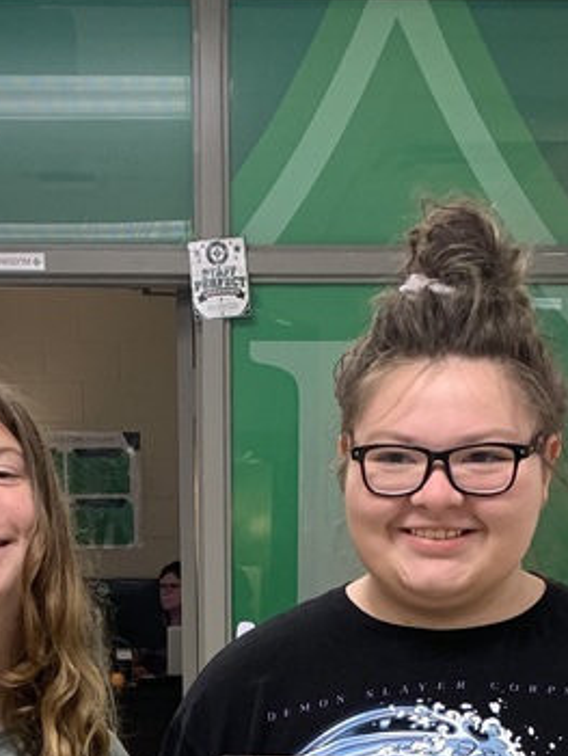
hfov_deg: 19.4
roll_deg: +0.8
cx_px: 242
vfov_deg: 22.9
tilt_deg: -12.3
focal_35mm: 76
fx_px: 1661
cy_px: 976
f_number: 1.8
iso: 125
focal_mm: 4.25
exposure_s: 1/60
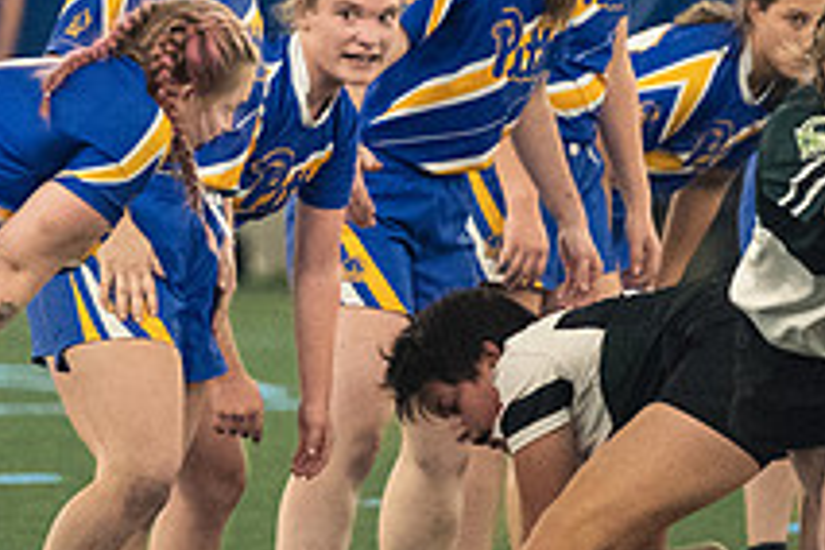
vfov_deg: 1.7
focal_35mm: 817
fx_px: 18721
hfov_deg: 2.5
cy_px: 198
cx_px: 217
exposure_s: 1/500
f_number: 2.8
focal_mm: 200
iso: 10000
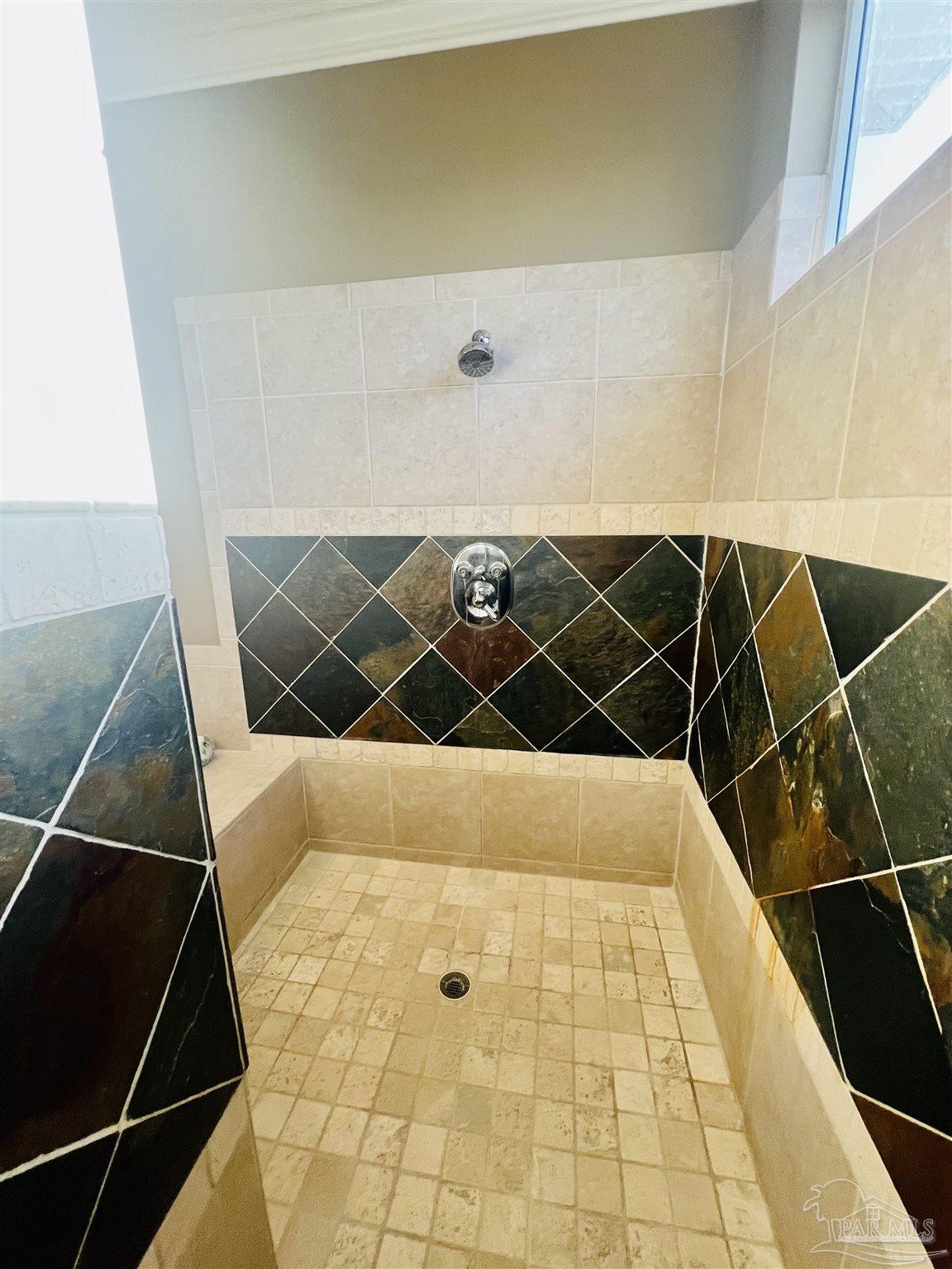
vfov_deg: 106.2
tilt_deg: -13.5
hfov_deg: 89.9
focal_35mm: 13
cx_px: 476
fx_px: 477
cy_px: 634
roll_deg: +1.0
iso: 200
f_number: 1.8
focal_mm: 1.57
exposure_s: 1/120
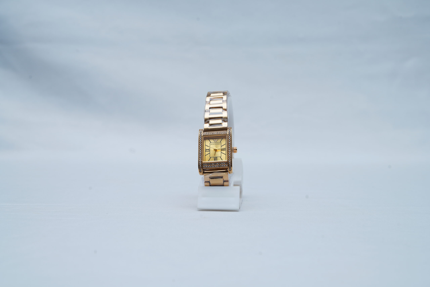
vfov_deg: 27.0
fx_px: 597
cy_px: 144
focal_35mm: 50
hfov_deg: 39.6
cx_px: 215
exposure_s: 1/160
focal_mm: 50
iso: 125
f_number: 9
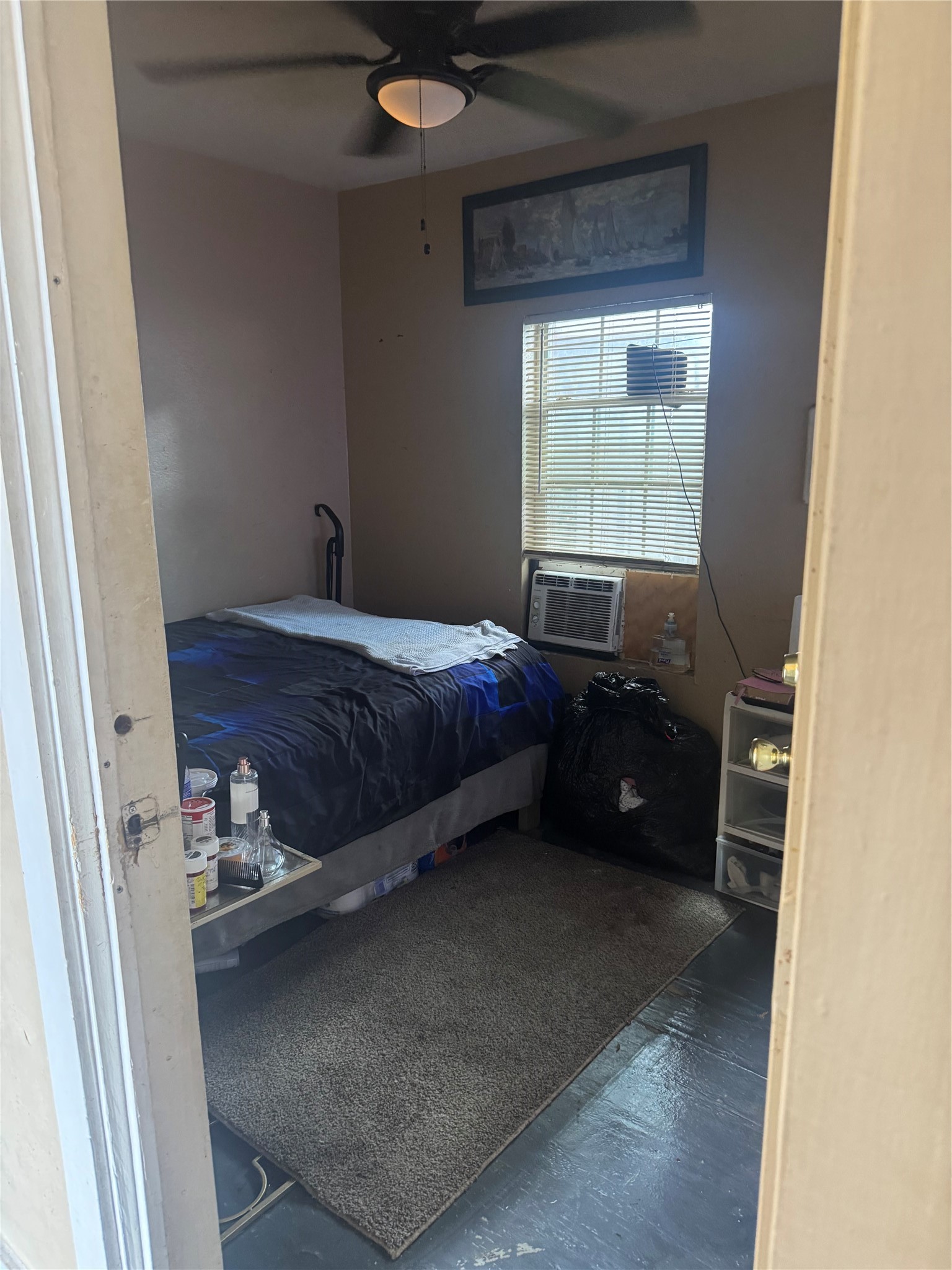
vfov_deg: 71.6
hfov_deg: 56.8
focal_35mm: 24
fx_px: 880
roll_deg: +1.4
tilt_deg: -12.3
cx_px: 476
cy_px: 635
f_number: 1.78
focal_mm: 6.76
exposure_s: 1/40
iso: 640
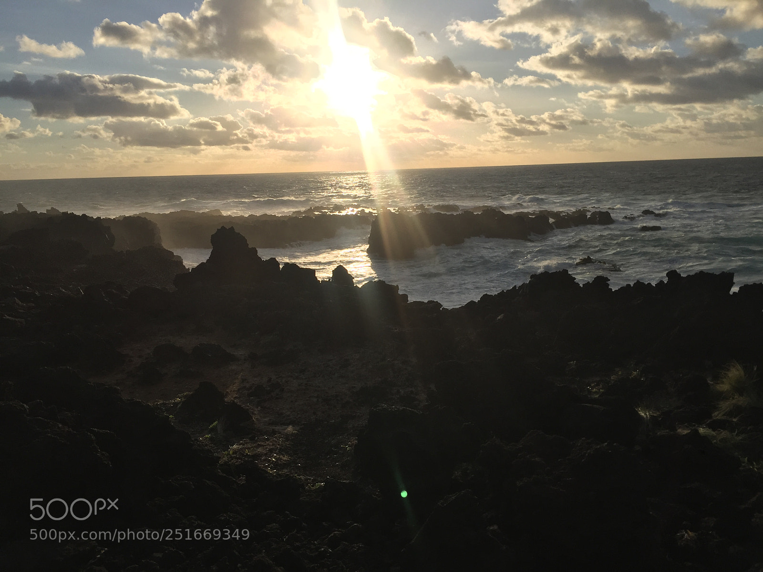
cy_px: 286
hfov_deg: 61.7
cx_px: 382
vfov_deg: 48.2
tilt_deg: -10.4
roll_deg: +0.3
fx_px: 639
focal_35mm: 29
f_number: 2.2
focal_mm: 4.15
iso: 32
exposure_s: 1/6623
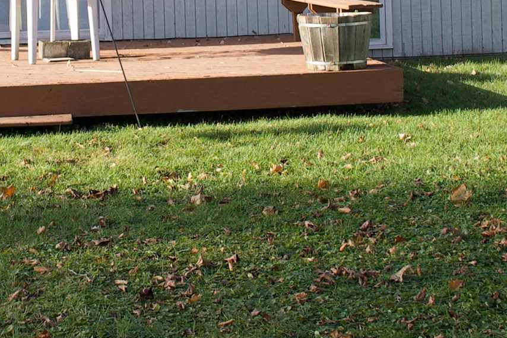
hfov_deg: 18.8
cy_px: -66
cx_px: 128
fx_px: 1521
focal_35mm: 108
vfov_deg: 12.4
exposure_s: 1/160
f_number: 6.3
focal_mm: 20
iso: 100
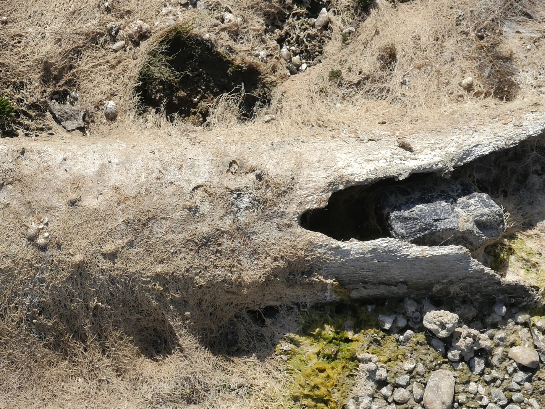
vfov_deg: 11.0
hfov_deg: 14.5
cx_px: 61
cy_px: 174
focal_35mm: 135
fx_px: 2125
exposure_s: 1/250
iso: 100
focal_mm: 27
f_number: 8
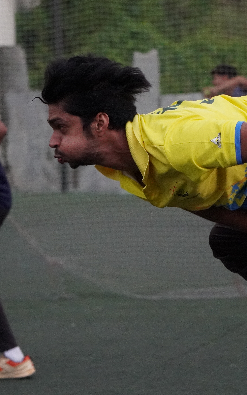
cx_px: 133
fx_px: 2648
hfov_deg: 5.3
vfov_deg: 8.5
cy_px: 173
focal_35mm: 246
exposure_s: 1/1000
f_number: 5.6
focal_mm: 95
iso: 6400
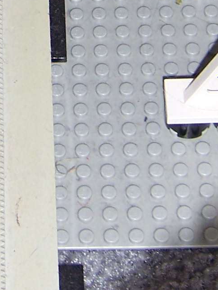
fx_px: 1503
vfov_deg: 10.5
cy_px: -203
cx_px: 32
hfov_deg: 8.3
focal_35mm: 179
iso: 80
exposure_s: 1/60
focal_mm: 7.7
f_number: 3.2
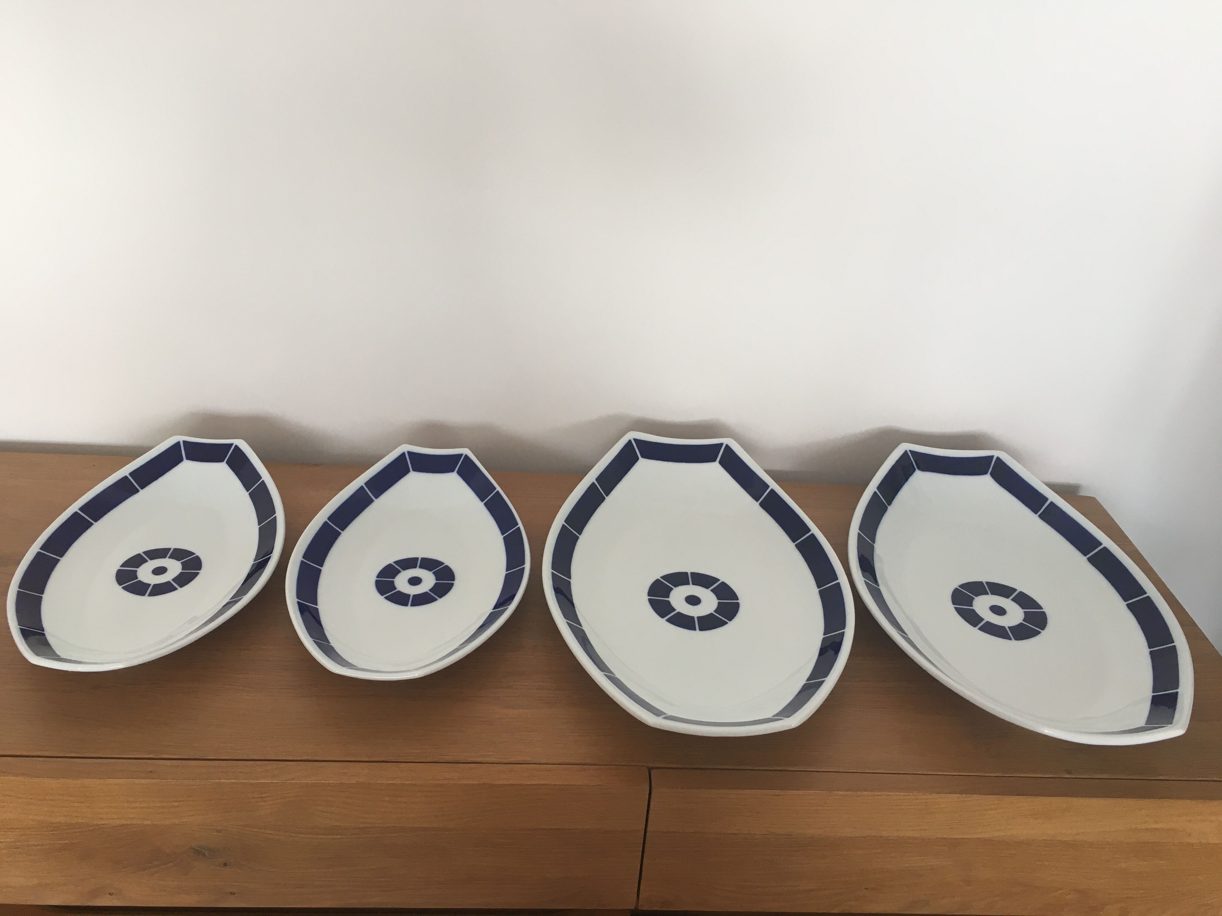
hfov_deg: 61.7
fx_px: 1024
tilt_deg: -30.7
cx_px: 611
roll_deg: -5.2
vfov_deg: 48.2
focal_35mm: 29
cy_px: 458
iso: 64
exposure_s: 1/33
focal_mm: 4.15
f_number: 2.2
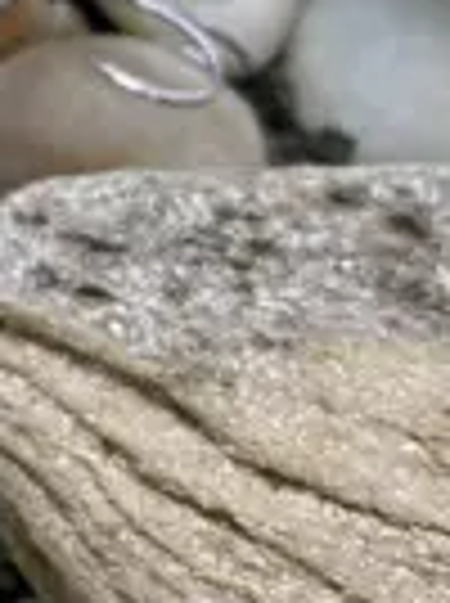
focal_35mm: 98
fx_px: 1704
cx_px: -212
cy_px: 162
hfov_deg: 14.1
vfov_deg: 19.9
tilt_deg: -53.7
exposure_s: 1/60
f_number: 1.8
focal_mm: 4.25
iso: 200
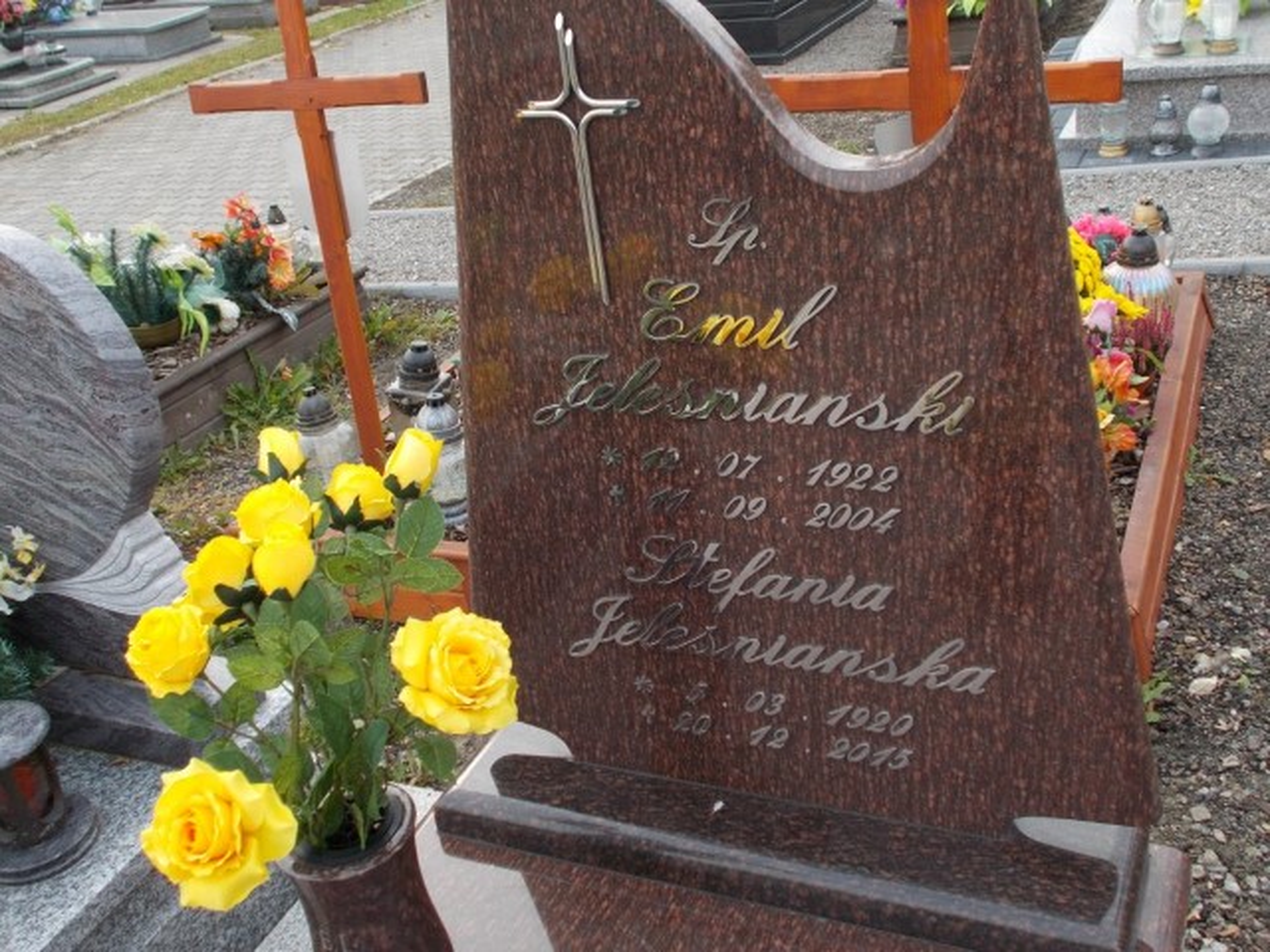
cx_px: 635
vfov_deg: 36.8
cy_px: 476
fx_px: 1431
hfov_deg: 47.9
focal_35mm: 39
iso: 80
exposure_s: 1/80
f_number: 3.9
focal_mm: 6.9
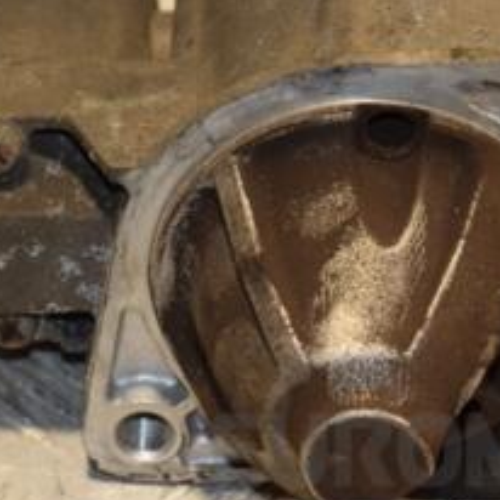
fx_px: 5589
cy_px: 126
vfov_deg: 5.1
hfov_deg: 5.1
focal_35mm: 342
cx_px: 167
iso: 800
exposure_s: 1/200
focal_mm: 92
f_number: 5.6
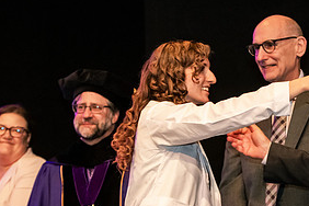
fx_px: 1622
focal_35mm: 189
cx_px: 263
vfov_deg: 7.3
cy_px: 135
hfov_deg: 10.8
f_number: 3.5
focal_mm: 92
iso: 3200
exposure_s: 1/200
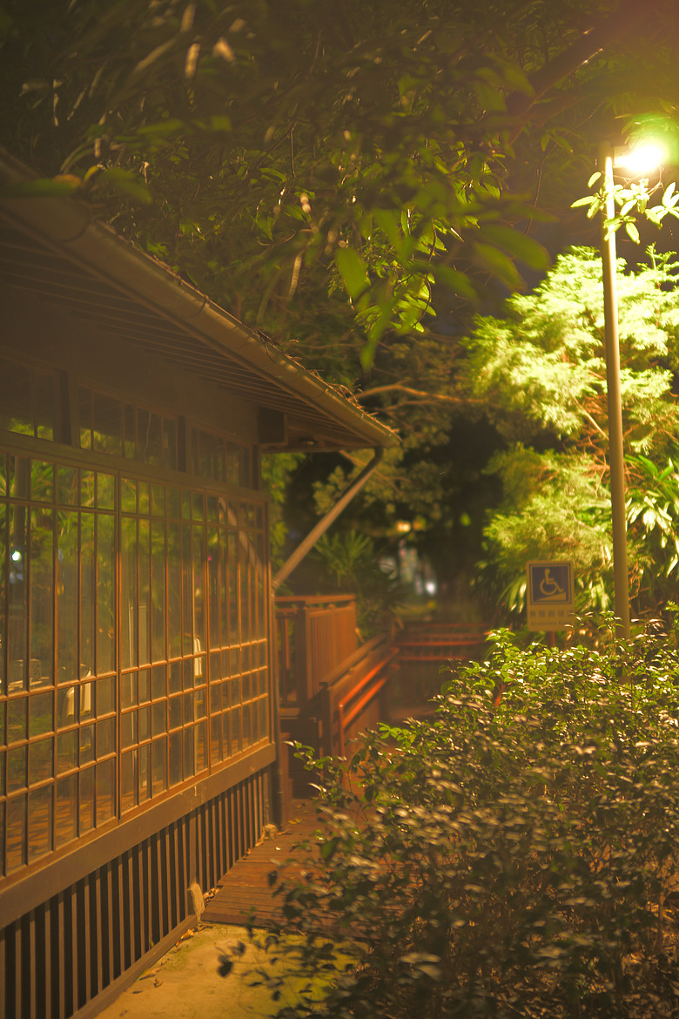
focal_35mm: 45
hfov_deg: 29.9
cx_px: 340
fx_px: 1273
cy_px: 510
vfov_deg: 43.6
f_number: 0.95
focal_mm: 45
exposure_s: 1/8
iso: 160
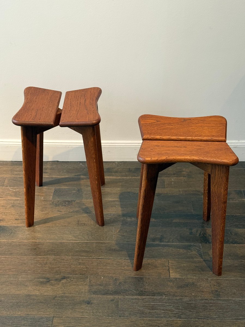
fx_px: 453
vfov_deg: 39.7
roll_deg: -0.6
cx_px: 122
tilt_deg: -32.7
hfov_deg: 30.3
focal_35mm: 48
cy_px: 164
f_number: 1.78
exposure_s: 1/50
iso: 160
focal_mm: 6.76
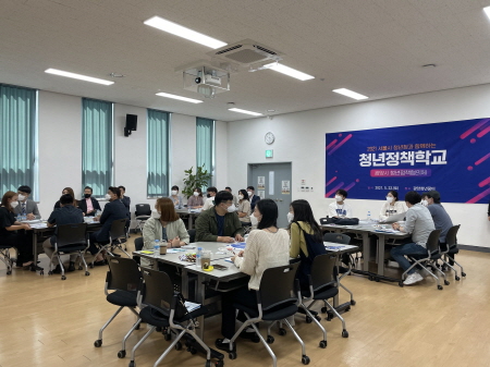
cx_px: 245
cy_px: 184
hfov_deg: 67.3
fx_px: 368
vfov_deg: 53.0
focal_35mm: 26
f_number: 1.6
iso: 100
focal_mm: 4.2
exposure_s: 1/120
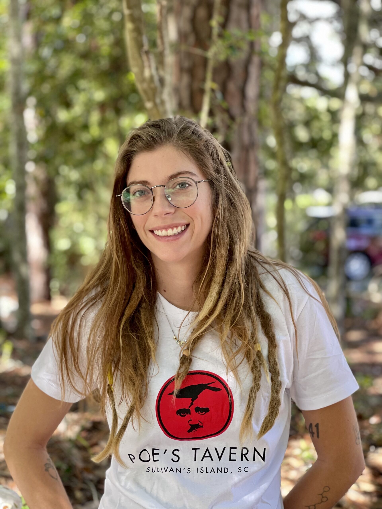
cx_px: 191
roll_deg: +0.2
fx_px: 942
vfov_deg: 30.3
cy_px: 254
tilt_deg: -3.8
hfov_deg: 22.9
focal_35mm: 64
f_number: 2.2
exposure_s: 1/121
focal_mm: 7.5
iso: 125
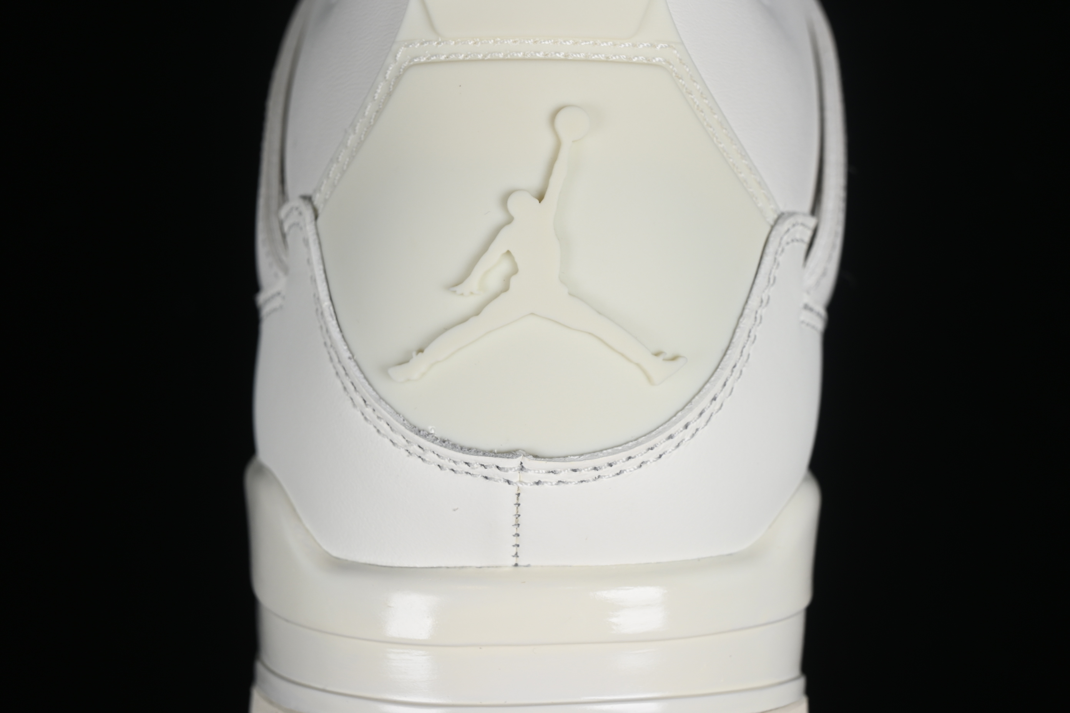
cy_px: 356
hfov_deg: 27.0
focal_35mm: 75
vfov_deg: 18.2
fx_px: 2229
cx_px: 535
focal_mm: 50
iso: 160
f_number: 8
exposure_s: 1/80
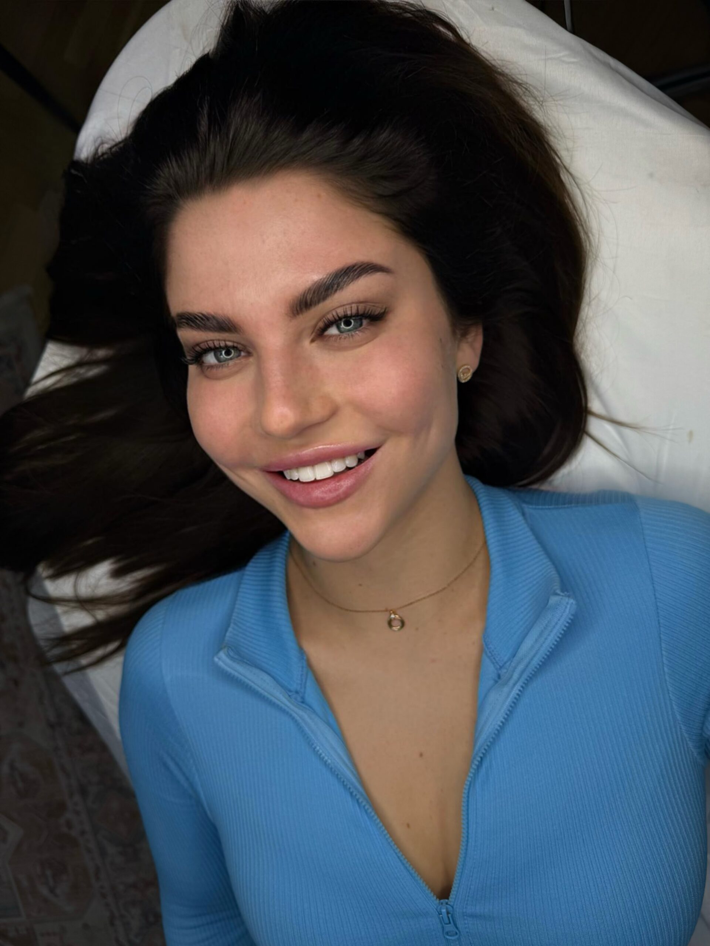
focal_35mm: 24
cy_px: 473
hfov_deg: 56.8
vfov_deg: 71.6
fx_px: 656
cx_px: 355
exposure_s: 1/484
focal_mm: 6.76
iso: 80
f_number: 1.78
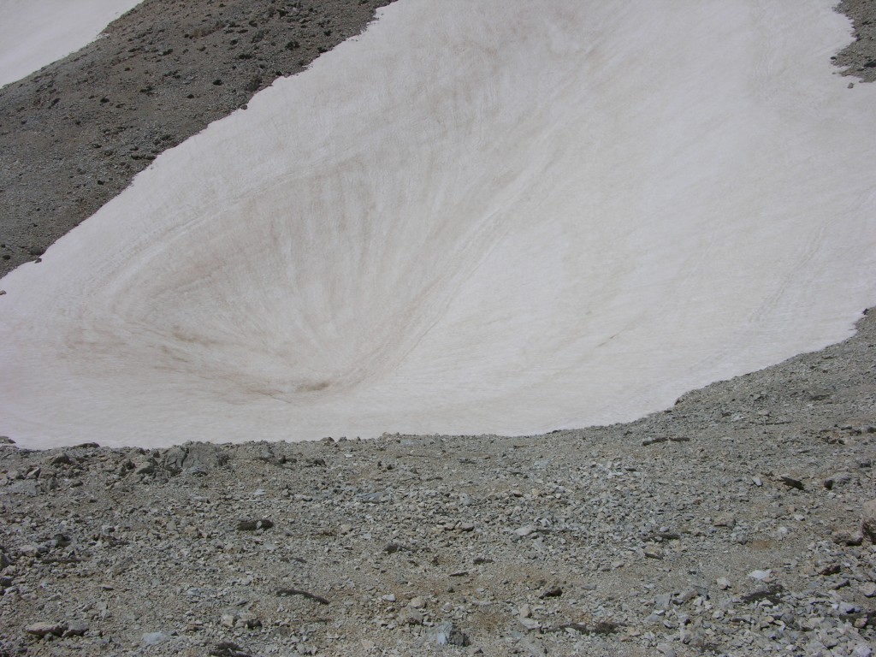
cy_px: 328
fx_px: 886
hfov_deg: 52.6
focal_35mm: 35
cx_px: 438
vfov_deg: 40.7
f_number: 8
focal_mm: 8.9
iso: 50
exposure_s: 1/505
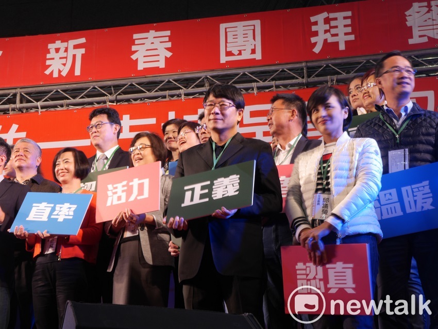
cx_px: 219
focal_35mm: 70
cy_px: 164
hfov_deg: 27.8
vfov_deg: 21.0
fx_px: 885
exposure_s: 1/4
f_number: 16
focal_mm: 35
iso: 200
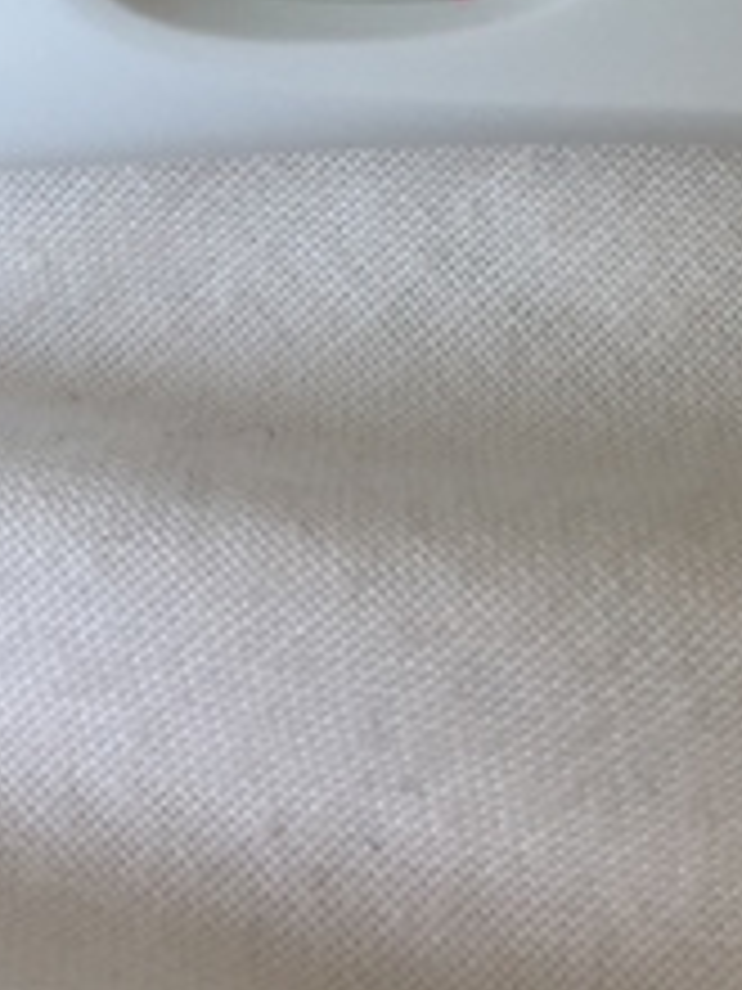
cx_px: 436
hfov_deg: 18.6
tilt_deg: -57.6
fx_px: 2258
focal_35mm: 79
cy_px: -342
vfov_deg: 21.9
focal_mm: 4.15
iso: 40
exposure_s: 1/100
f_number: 2.2
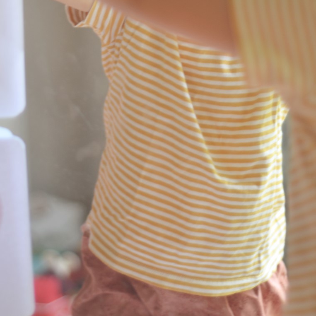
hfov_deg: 12.8
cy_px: -21
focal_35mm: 136
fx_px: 1405
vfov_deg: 12.6
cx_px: 111
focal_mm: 50
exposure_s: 1/100
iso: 125
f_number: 1.8
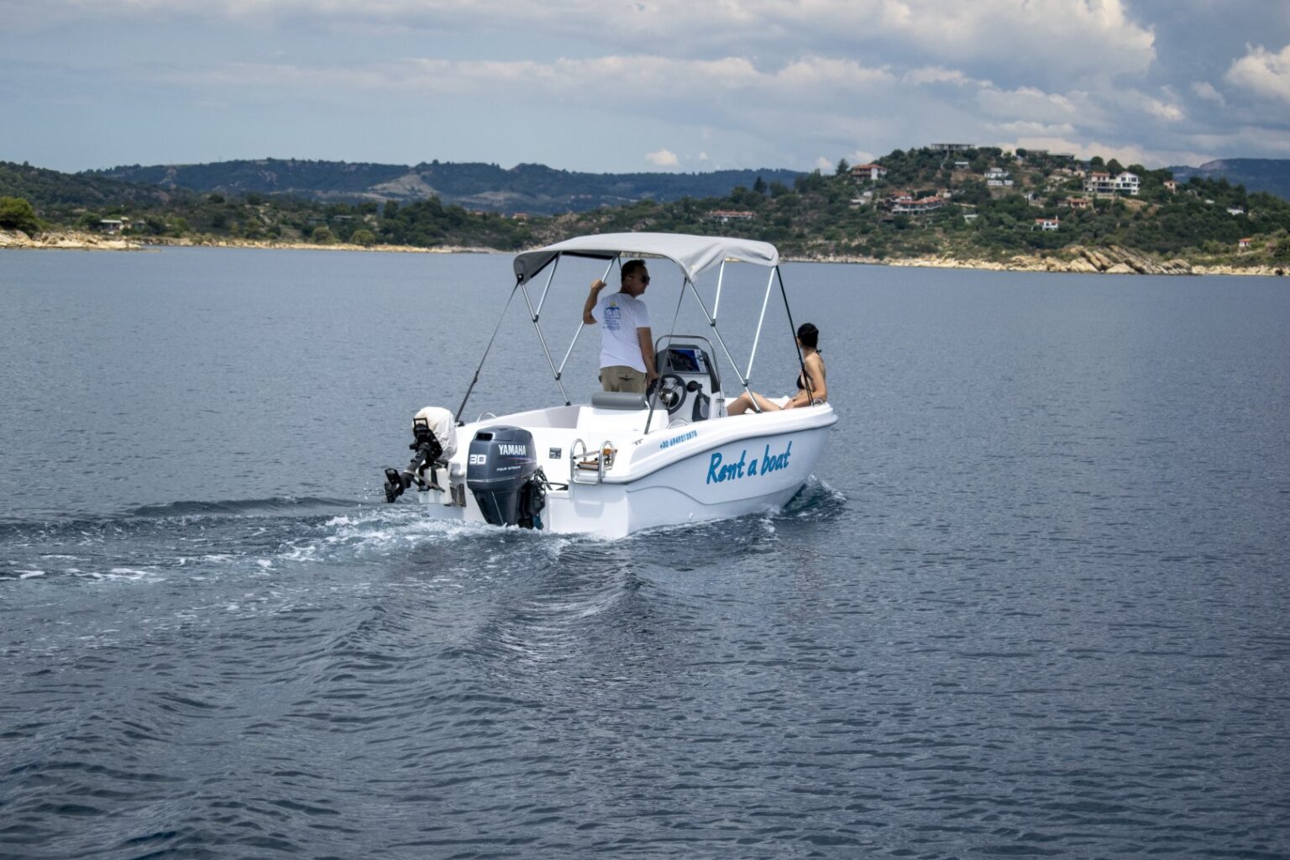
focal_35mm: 82
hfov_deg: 24.6
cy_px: 430
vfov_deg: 16.6
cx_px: 645
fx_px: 2956
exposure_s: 1/3200
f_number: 5.6
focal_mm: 55
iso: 400
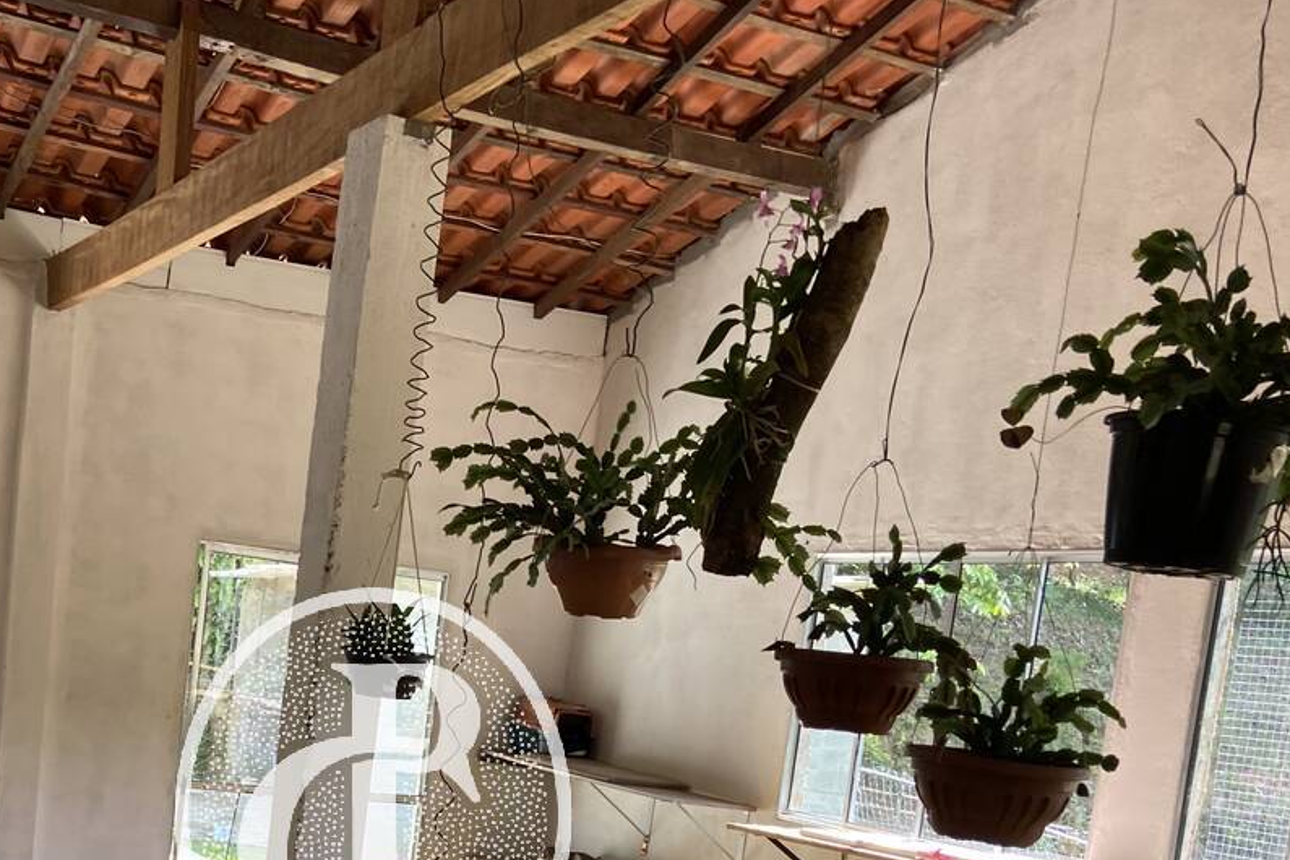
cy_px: 815
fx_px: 1756
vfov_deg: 26.4
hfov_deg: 39.6
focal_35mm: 49
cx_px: 370
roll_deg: -9.0
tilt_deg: -2.2
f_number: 1.8
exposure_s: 1/122
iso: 40
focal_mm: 4.25
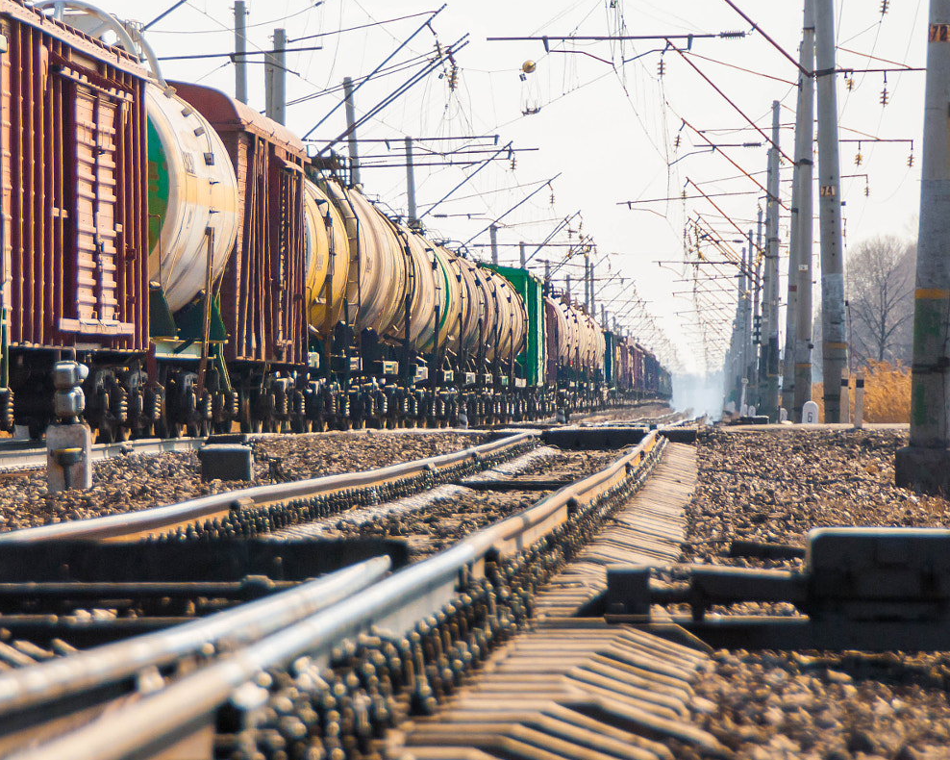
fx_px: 7702
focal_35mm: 274
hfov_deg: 7.1
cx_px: 335
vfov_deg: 5.6
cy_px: 328
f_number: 5.6
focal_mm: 120
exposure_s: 1/1000
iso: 200
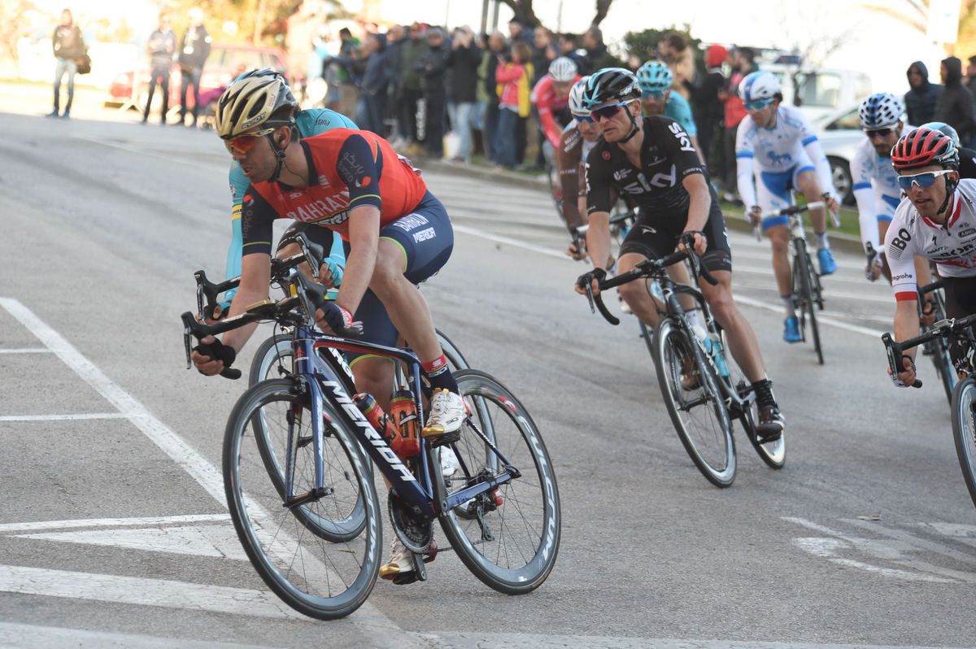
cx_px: 488
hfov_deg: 12.8
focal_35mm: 160
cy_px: 324
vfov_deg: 8.6
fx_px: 4334
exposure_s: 1/1000
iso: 2500
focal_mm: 160
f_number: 5.6
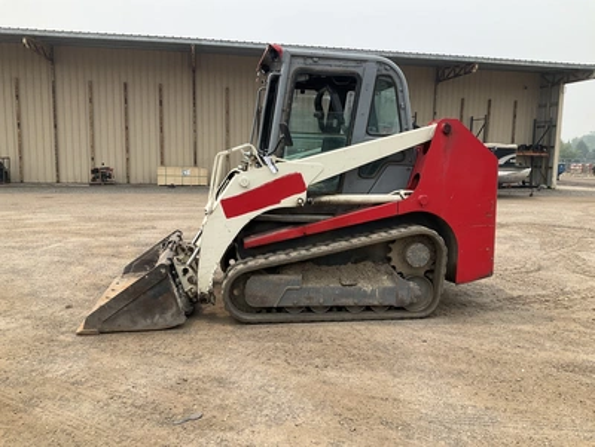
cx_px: 298
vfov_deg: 48.2
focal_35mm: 29
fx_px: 498
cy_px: 224
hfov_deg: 61.7
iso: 25
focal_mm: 3
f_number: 1.8
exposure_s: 1/1534
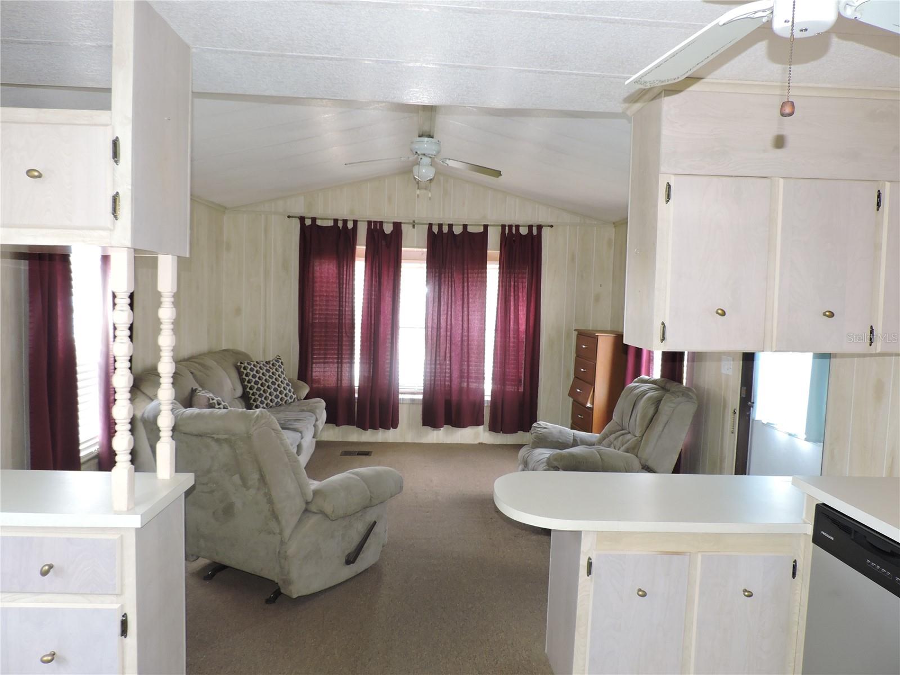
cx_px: 450
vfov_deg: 56.8
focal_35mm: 24
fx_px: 624
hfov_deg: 71.6
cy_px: 338
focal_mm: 4.3
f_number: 3
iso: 200
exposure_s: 1/30
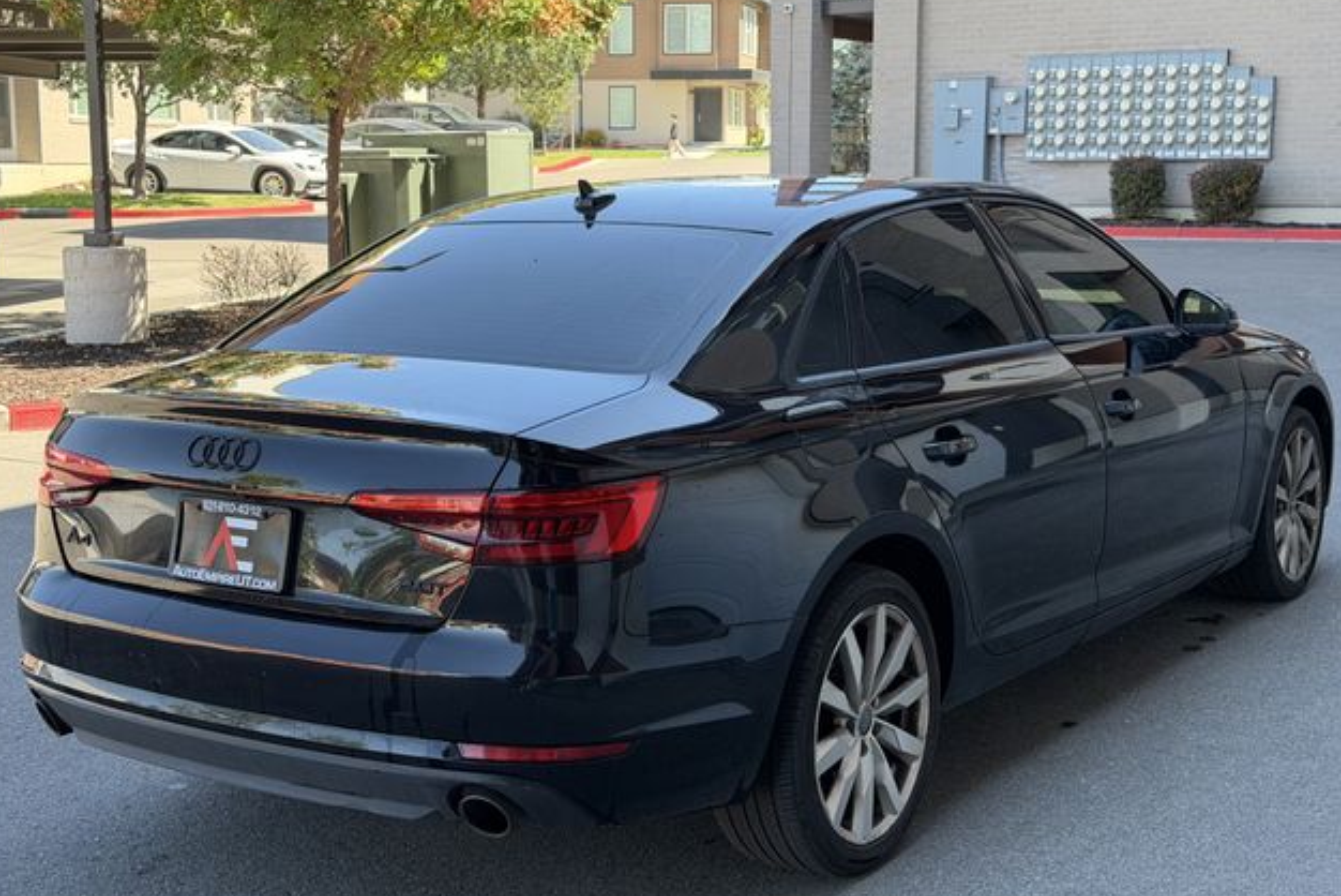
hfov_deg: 38.9
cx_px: 660
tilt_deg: -6.8
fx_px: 1901
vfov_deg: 26.5
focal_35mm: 51
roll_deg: +0.3
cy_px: 414
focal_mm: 6.76
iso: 80
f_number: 1.78
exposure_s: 1/442
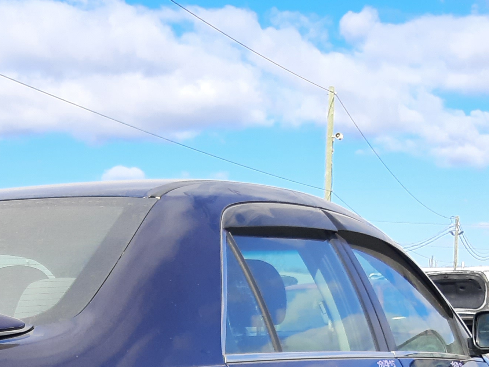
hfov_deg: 23.9
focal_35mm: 78
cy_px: 525
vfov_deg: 17.3
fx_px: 1102
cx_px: -4
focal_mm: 3.92
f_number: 1.7
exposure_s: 1/861
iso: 40
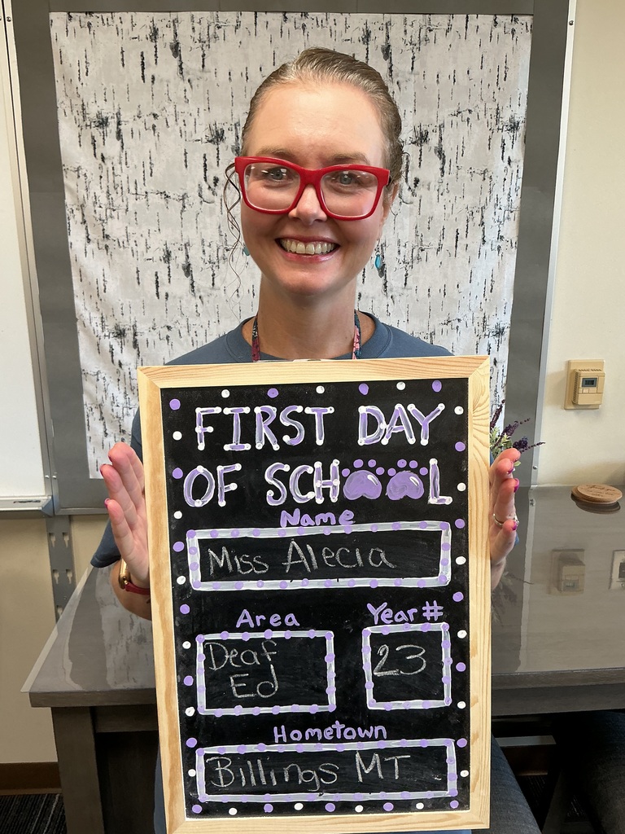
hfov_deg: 48.2
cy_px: 417
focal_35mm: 29
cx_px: 312
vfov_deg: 61.7
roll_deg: -0.1
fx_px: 698
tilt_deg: -15.1
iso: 64
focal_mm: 3
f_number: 1.8
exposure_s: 1/60
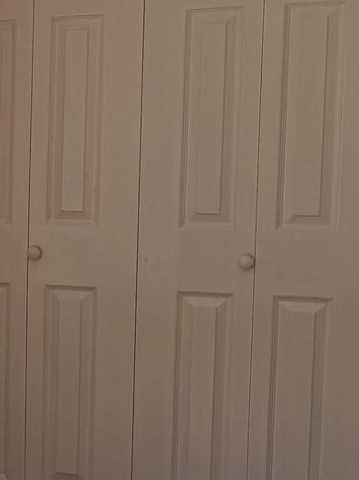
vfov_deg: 21.1
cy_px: 250
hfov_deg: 13.2
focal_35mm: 93
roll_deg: +1.3
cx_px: -405
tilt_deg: -6.0
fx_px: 1288
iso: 100
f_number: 1.78
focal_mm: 6.76
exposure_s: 1/868
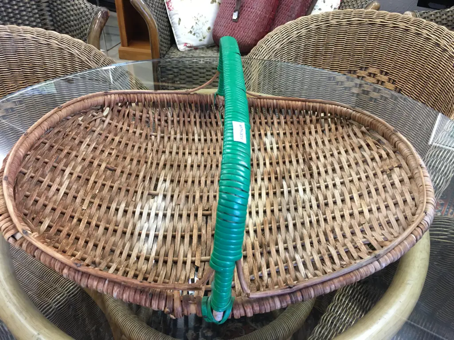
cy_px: 170
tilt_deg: -35.4
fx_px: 380
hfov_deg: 61.7
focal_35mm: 29
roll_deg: -3.0
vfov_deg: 48.2
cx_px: 227
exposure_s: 1/17
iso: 64
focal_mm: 4.15
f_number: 2.2
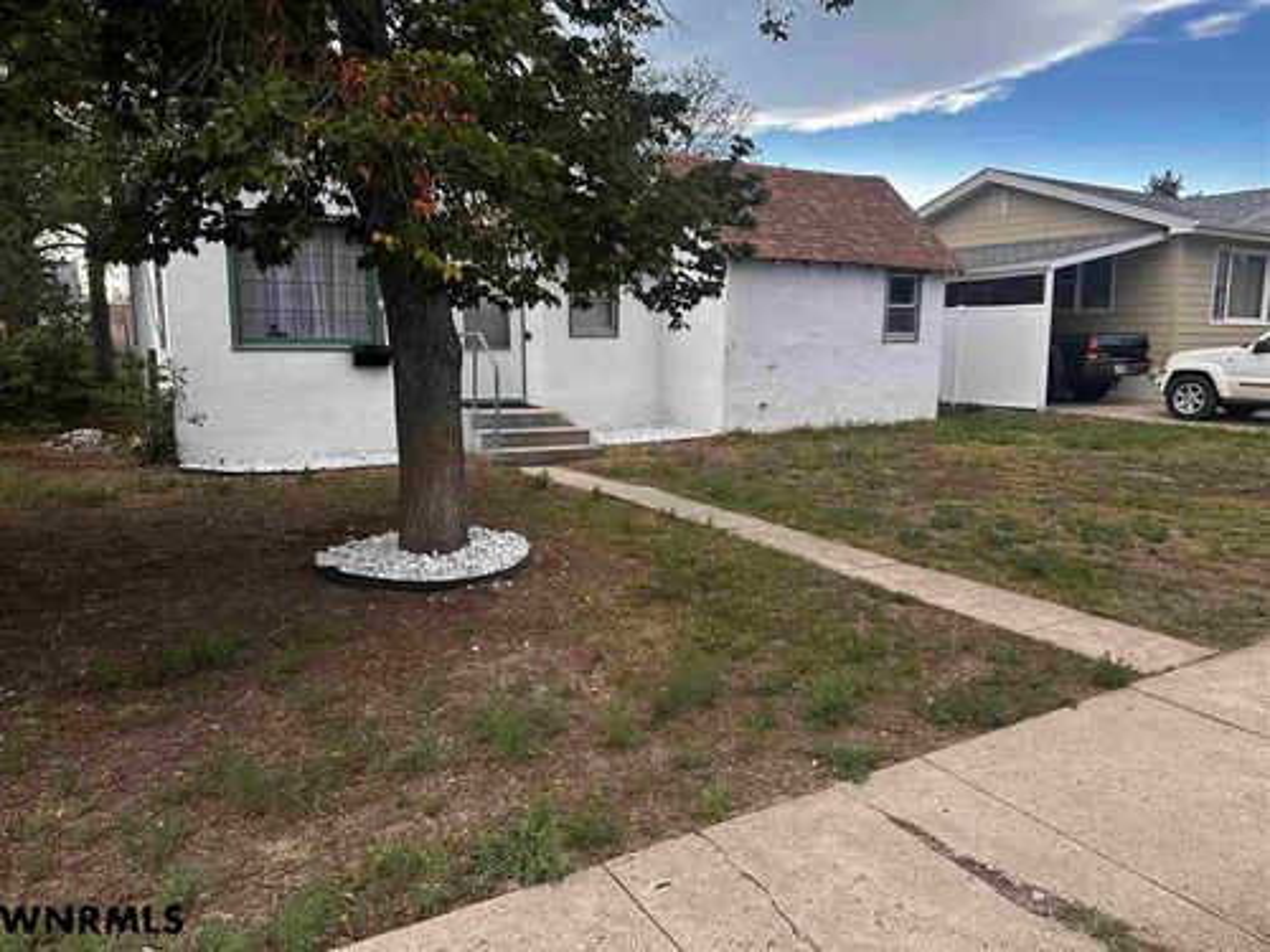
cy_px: 476
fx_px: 881
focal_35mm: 24
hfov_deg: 71.6
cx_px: 635
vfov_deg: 56.8
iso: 80
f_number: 1.78
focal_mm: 6.86
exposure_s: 1/532
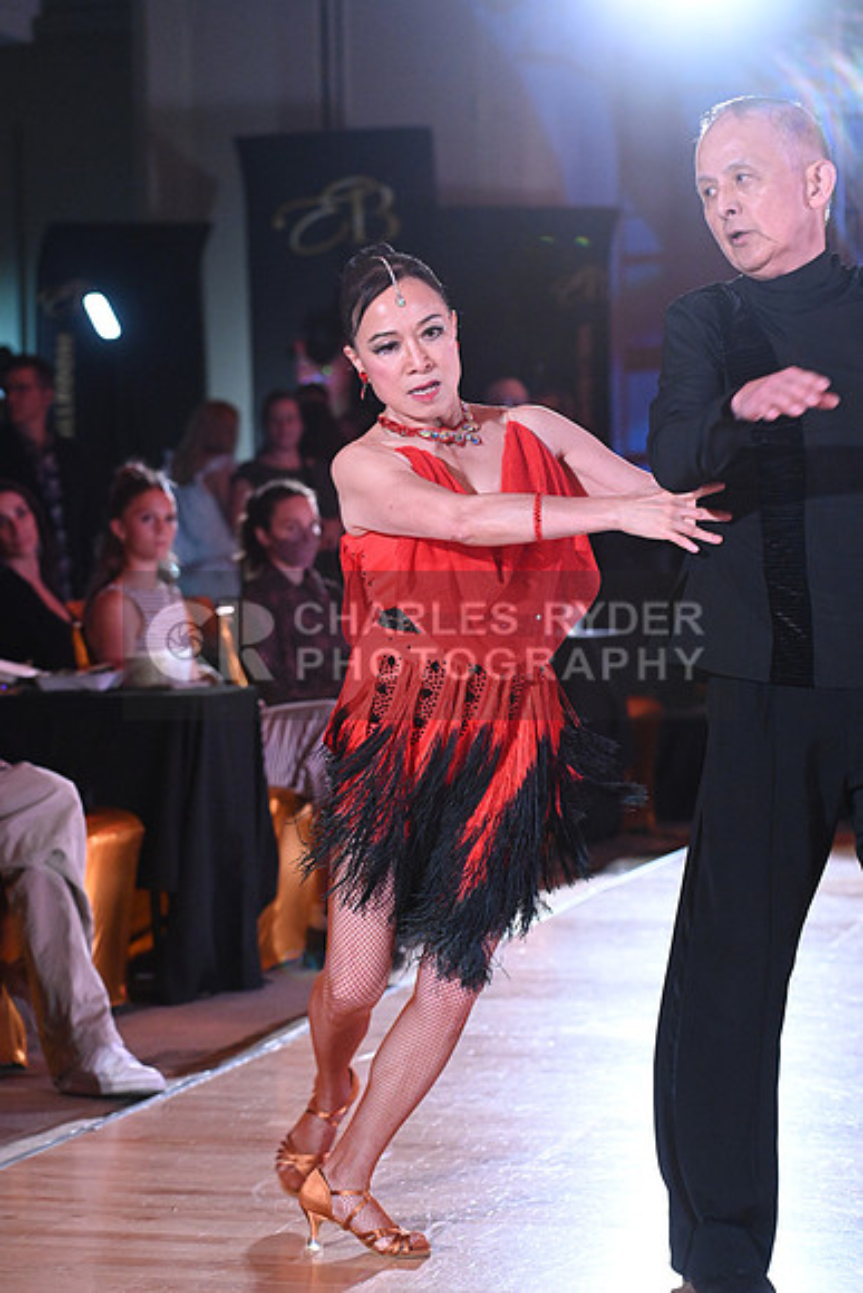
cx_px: 432
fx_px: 3522
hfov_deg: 14.0
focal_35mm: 98
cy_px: 646
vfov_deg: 20.8
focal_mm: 98
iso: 5000
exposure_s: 1/400
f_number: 5
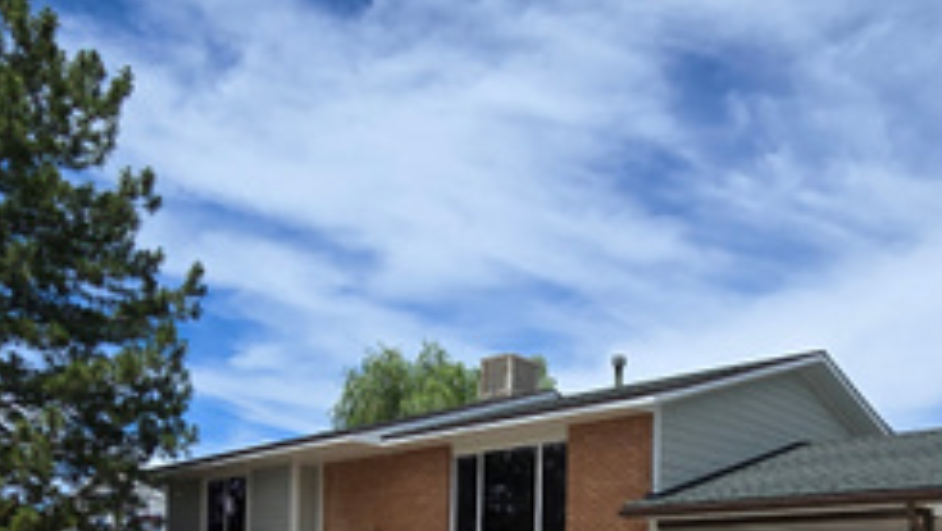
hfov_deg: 53.6
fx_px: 924
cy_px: 612
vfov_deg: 28.5
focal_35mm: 37
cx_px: 561
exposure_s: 1/4326
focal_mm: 2.2
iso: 50
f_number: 2.2
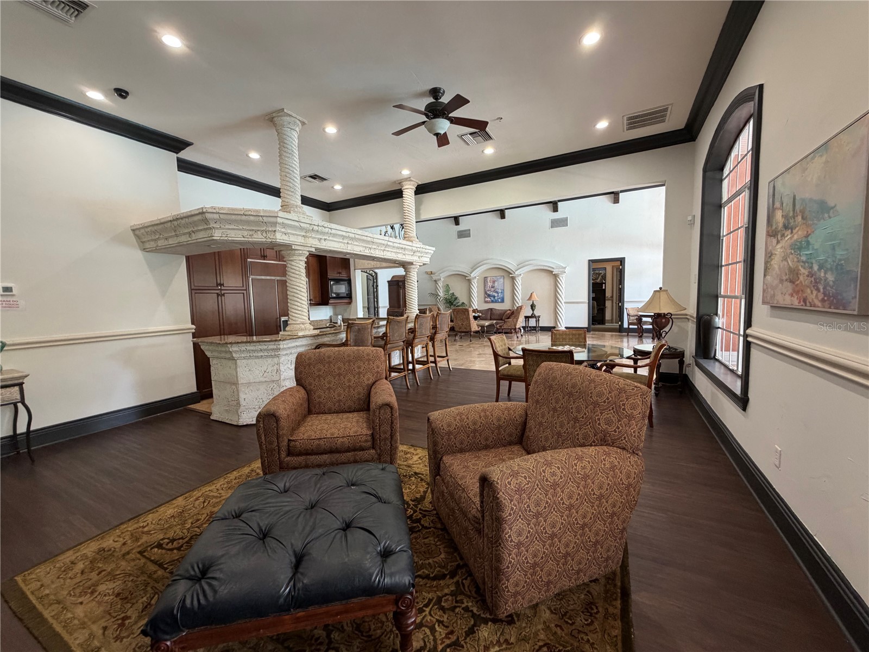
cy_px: 326
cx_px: 434
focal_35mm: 14
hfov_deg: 102.1
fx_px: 351
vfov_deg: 85.7
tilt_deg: -4.7
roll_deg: +2.1
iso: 250
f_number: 2.2
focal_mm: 2.22
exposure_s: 1/120
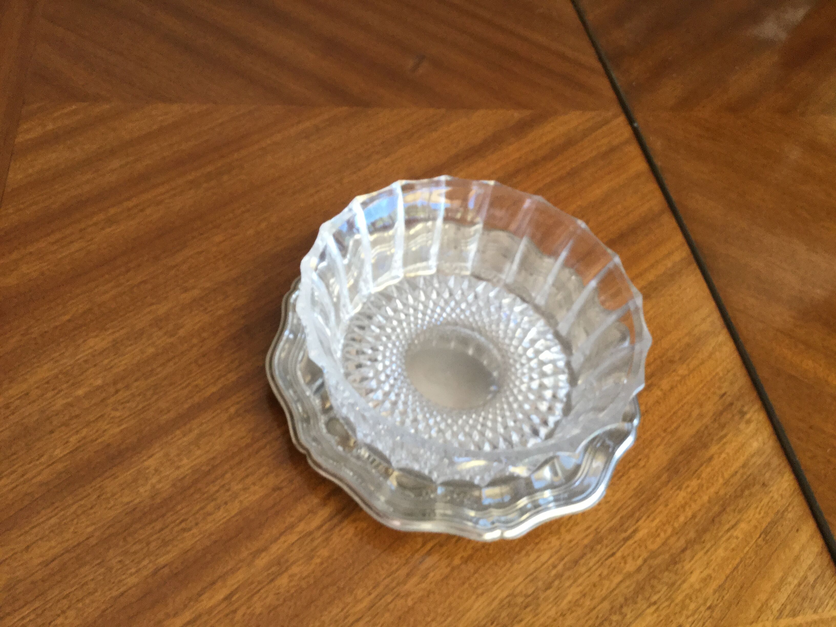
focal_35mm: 31
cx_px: 418
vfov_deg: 45.4
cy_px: 314
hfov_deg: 58.4
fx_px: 749
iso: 40
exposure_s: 1/33
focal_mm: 3.3
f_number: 2.4
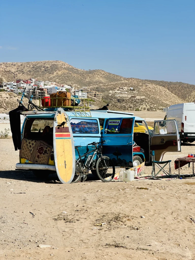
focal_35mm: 77
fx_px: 578
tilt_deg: -0.4
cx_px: 98
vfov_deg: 25.3
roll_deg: -1.3
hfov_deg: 19.1
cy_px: 130
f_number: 2.8
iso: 32
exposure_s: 1/1410
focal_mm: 9
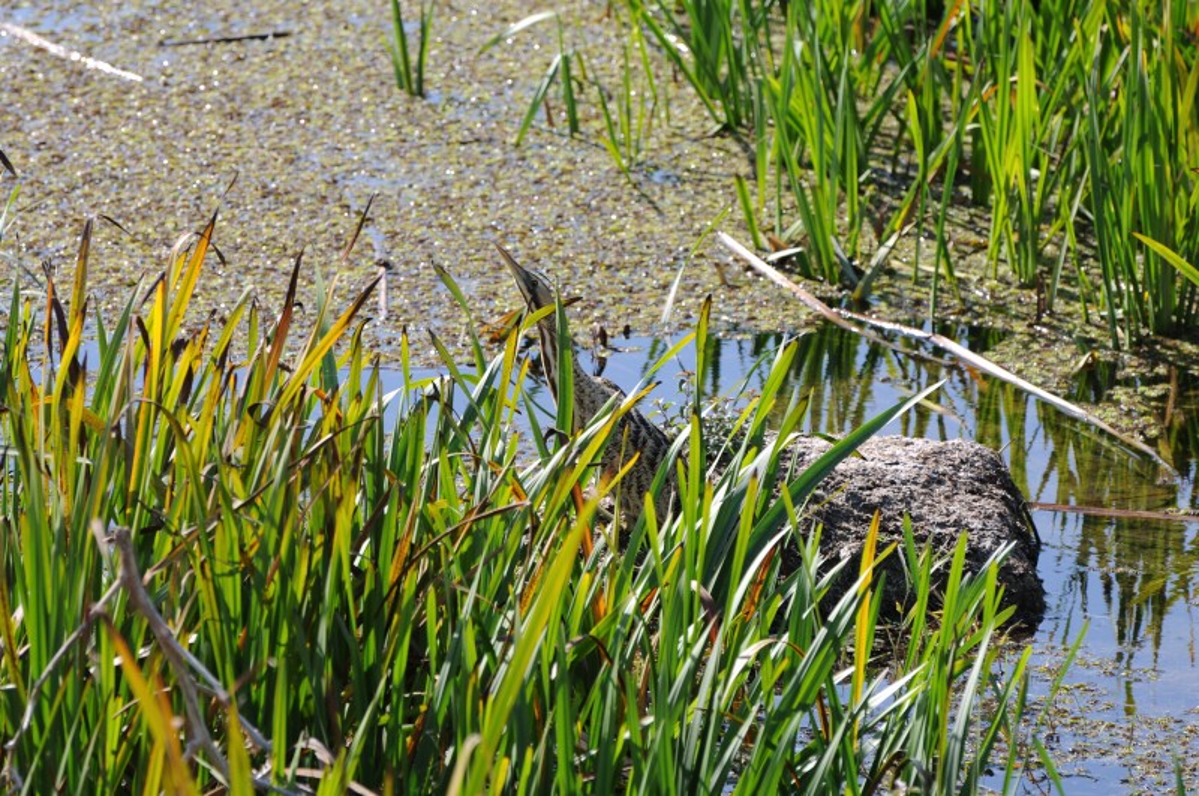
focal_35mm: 345
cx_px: 600
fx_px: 11474
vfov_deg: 4.0
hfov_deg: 6.0
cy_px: 398
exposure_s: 1/200
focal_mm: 230
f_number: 7.1
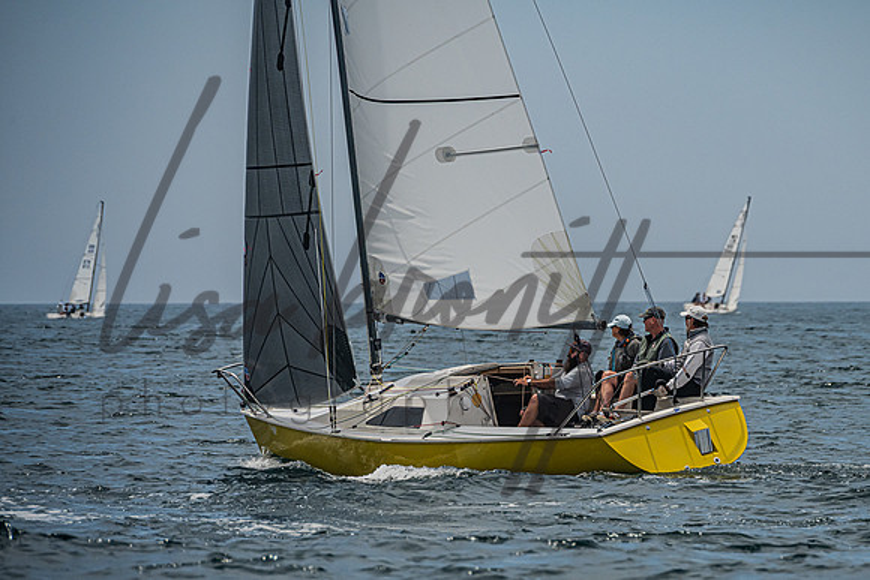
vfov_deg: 3.6
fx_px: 9161
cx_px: 550
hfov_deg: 5.4
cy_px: 388
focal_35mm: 379
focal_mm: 280
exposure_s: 1/4000
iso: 500
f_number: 8
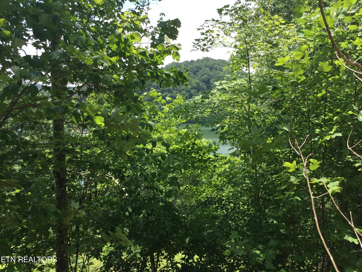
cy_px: 136
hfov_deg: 58.4
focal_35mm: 31
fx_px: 324
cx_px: 181
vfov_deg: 45.4
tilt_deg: -6.6
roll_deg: -1.8
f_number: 2.4
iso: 25
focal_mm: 3.3
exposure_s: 1/525
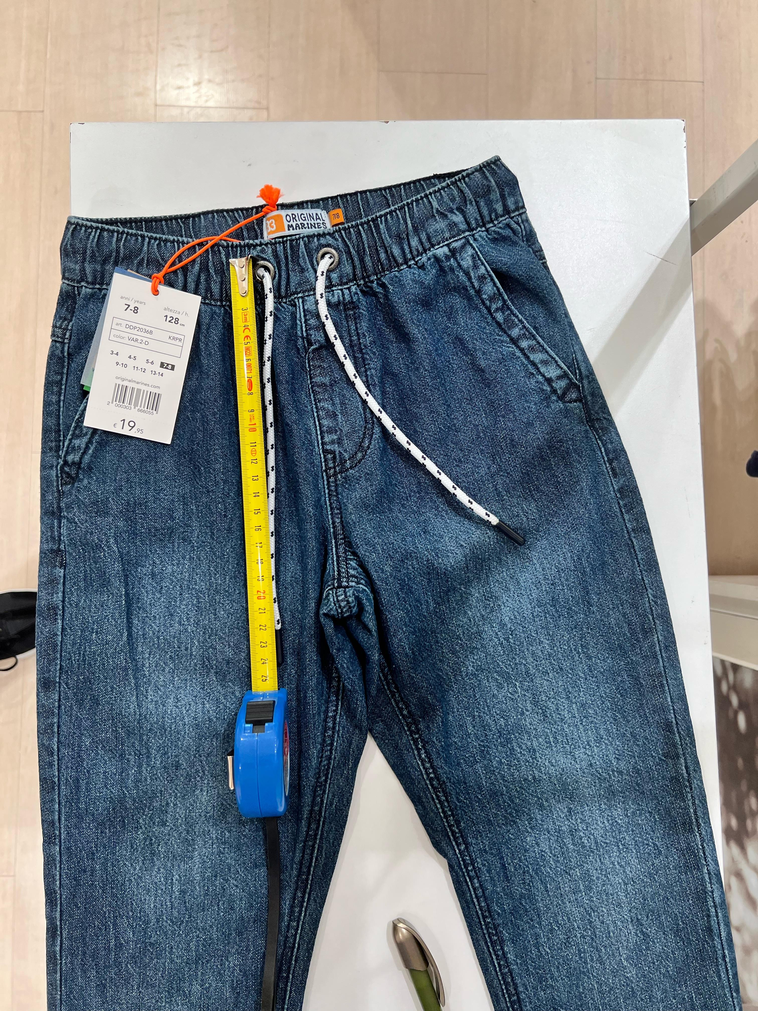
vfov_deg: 67.3
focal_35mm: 26
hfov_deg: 53.1
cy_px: 506
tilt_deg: -86.4
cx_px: 379
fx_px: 759
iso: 80
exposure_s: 1/100
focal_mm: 5.7
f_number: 1.5
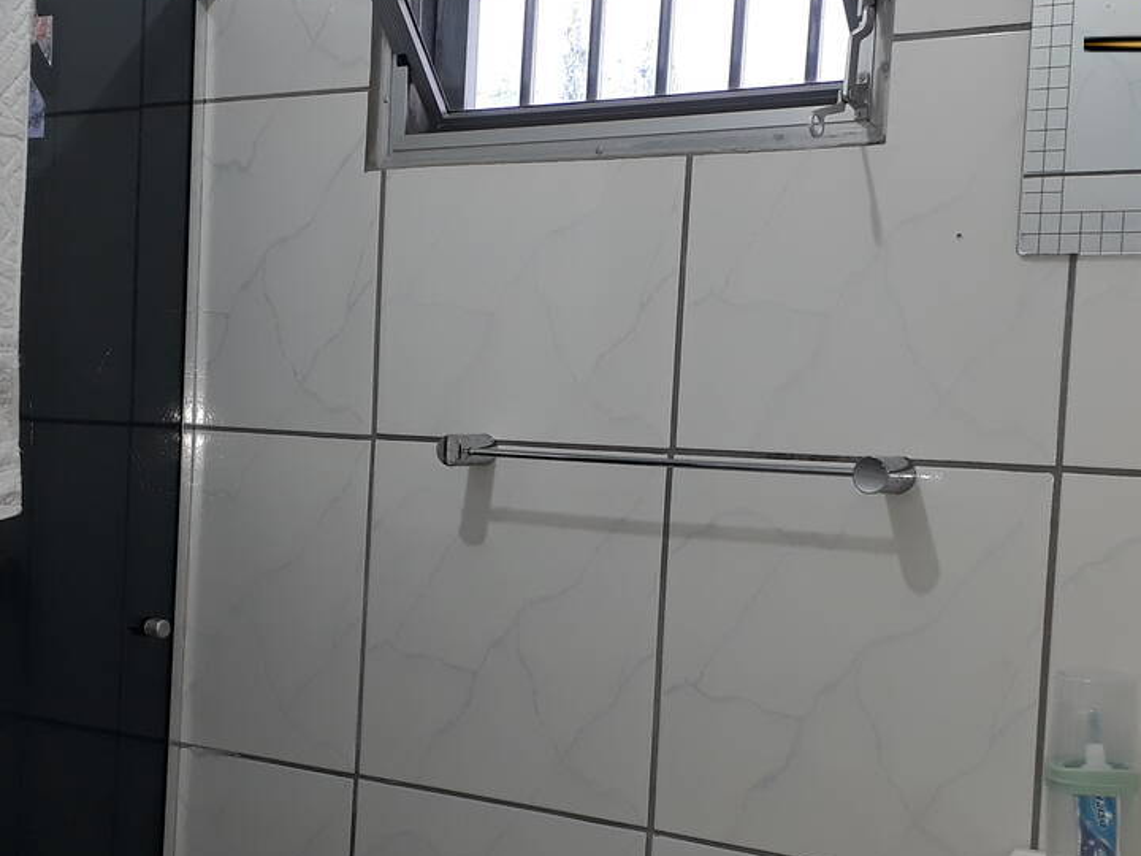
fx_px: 1780
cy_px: 541
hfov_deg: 35.5
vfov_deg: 26.9
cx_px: 520
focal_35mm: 54
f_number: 1.9
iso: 64
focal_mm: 3.6
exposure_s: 1/33
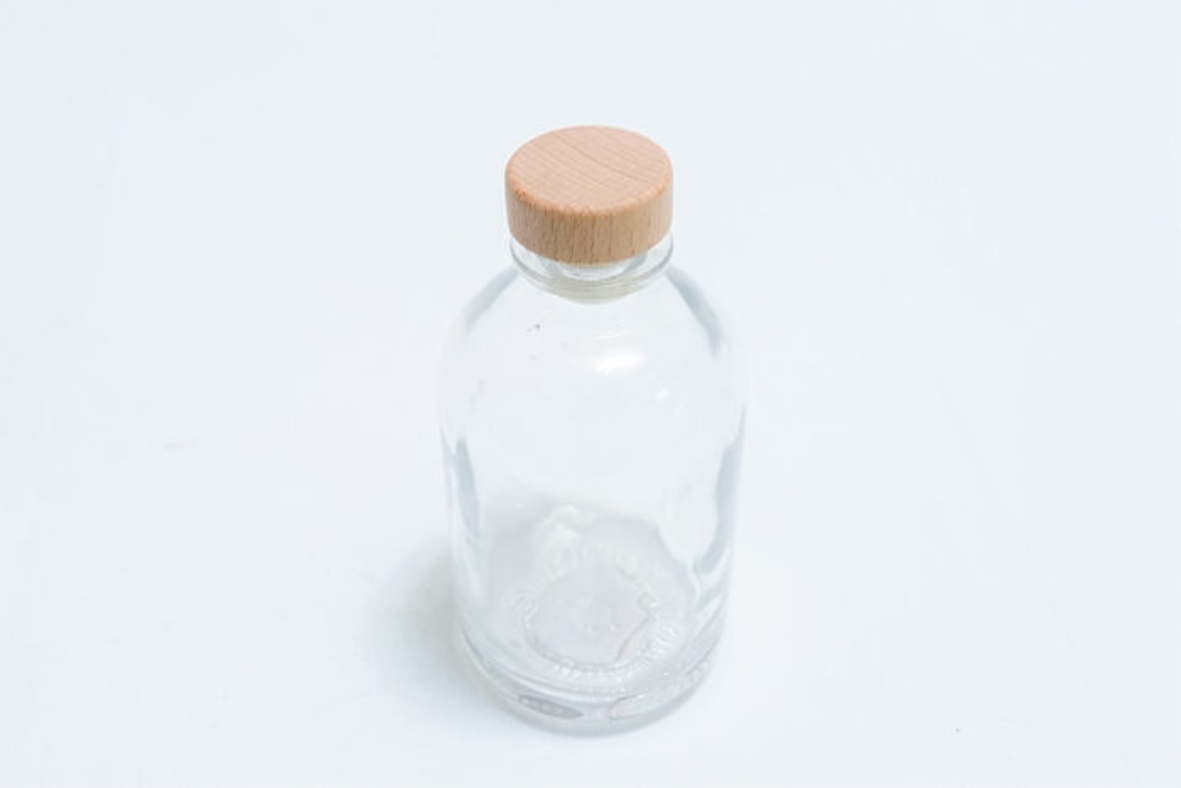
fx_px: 1476
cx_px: 590
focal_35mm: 45
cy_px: 394
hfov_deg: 43.6
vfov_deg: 29.9
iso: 2500
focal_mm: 30
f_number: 10
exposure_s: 1/125
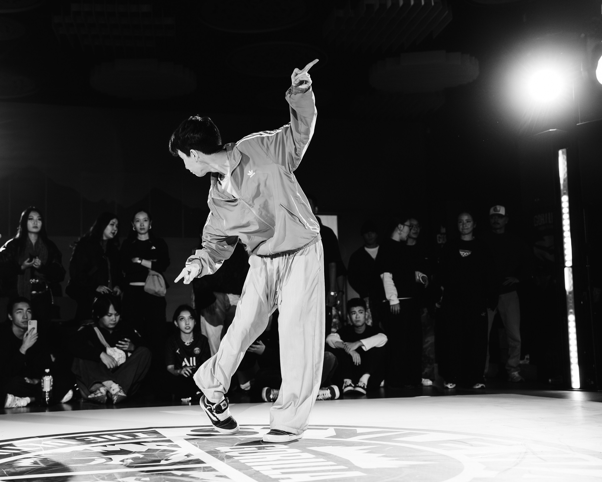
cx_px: 258
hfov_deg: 38.0
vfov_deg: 30.8
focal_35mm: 49
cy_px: 240
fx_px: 873
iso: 3200
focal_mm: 43
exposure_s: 1/800
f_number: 2.8
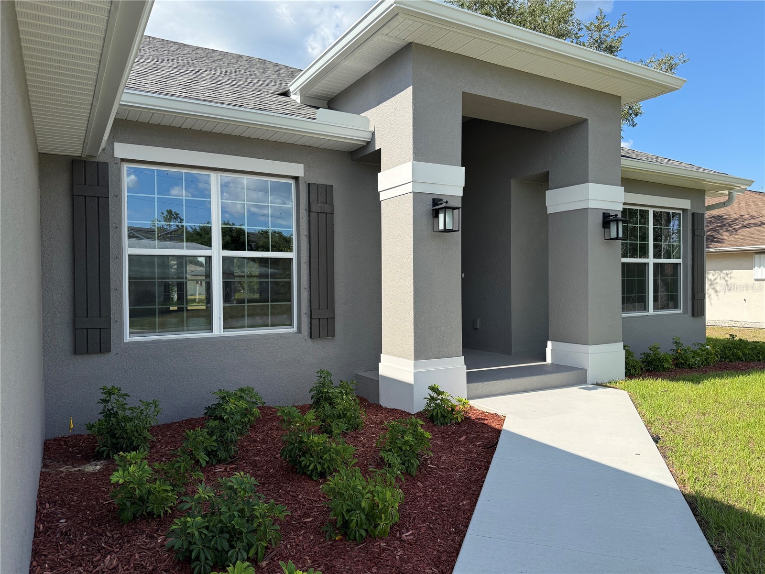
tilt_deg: -0.9
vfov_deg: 56.8
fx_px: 530
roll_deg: -0.4
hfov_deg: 71.6
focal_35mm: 24
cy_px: 287
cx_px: 382
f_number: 1.78
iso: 100
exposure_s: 1/3021
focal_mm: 6.76
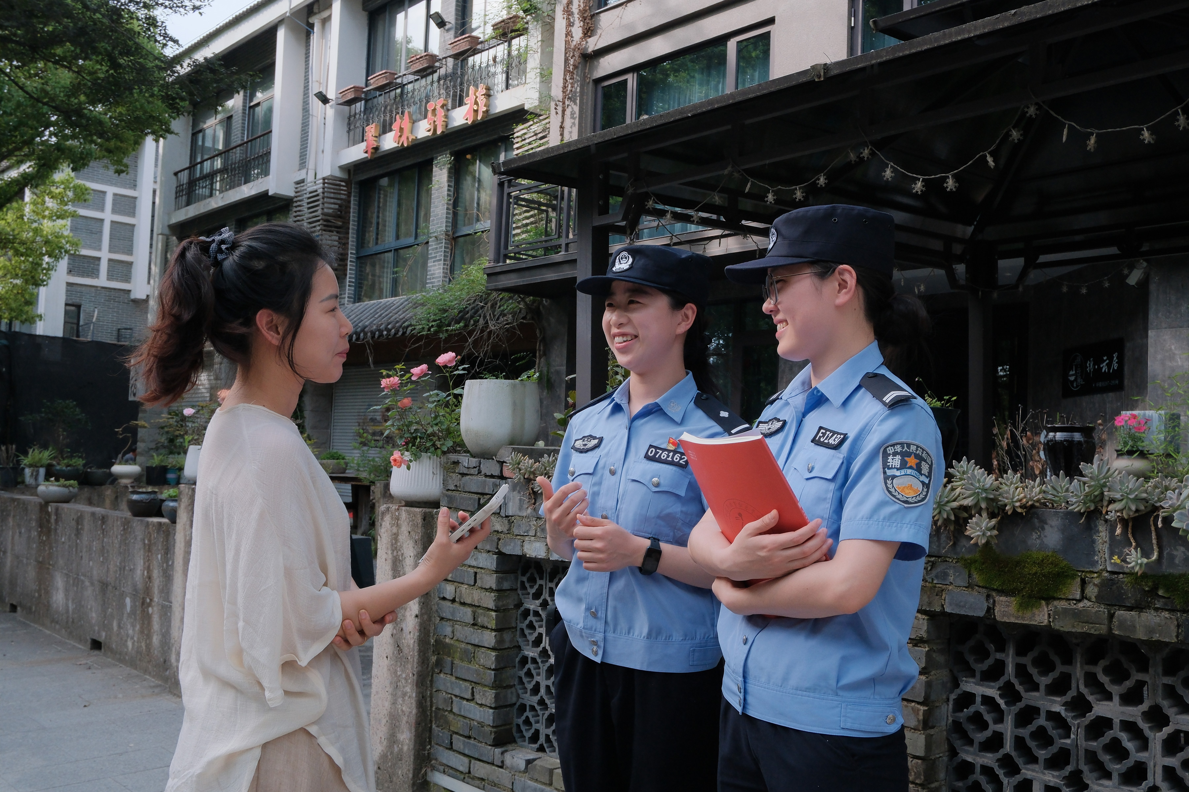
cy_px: 396
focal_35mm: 35
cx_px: 594
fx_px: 1156
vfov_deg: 37.8
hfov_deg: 54.4
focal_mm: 23.5
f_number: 9
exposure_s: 1/400
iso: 1000
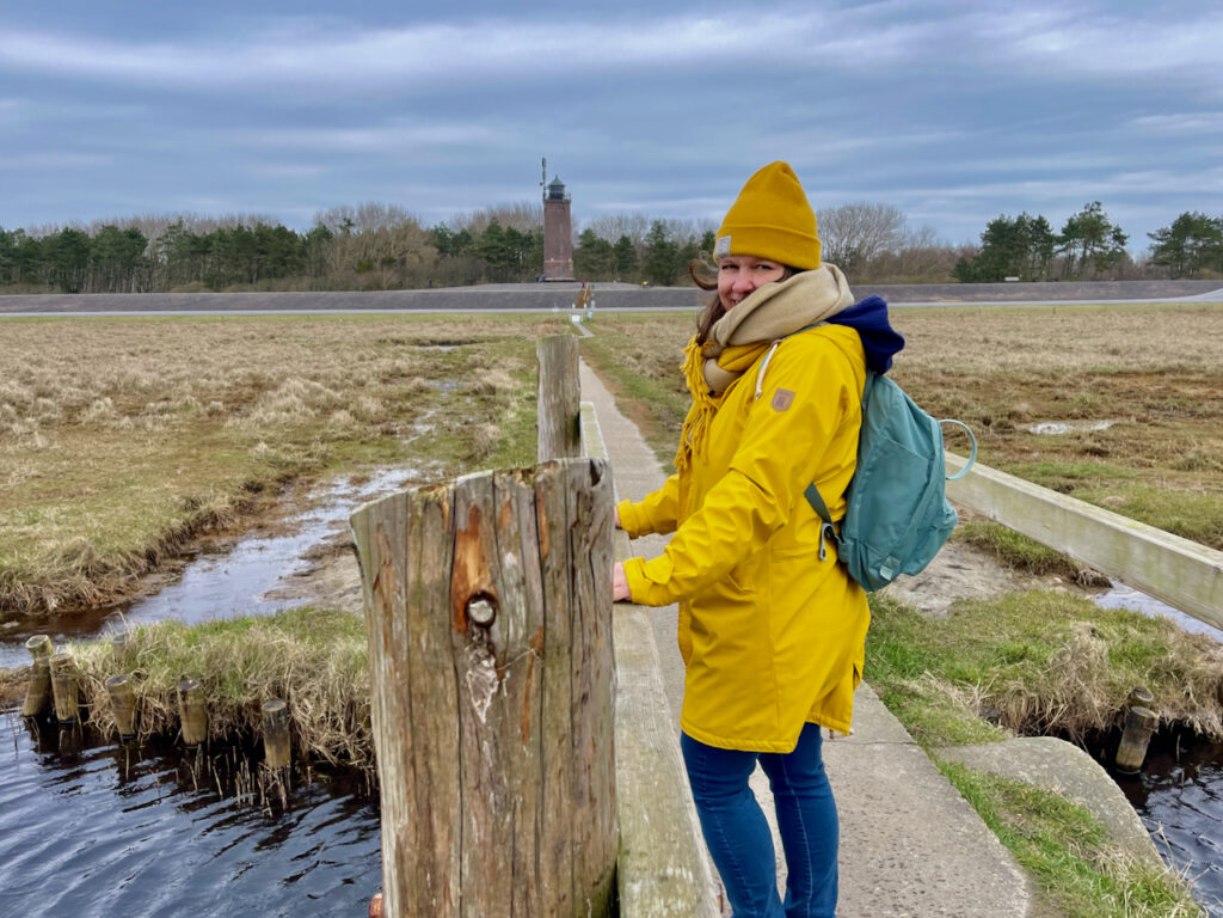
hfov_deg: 69.4
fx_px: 883
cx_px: 612
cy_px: 459
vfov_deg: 54.9
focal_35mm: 25
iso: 32
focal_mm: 5.1
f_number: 1.6
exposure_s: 1/1642
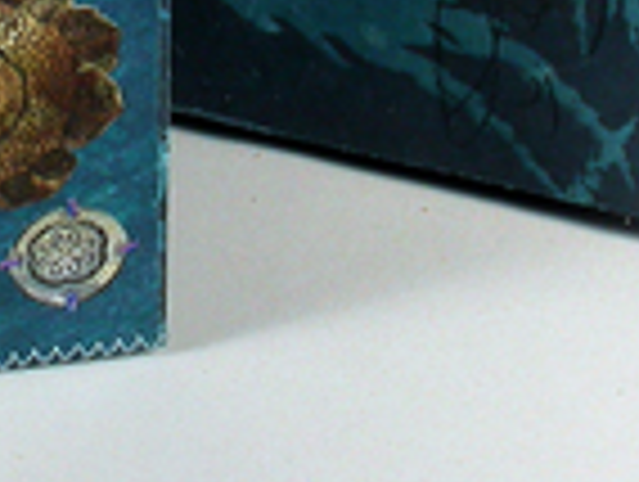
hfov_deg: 6.5
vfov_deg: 4.8
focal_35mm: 306
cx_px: 104
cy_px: -236
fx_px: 5658
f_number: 10.5
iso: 100
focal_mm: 18
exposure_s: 1/22
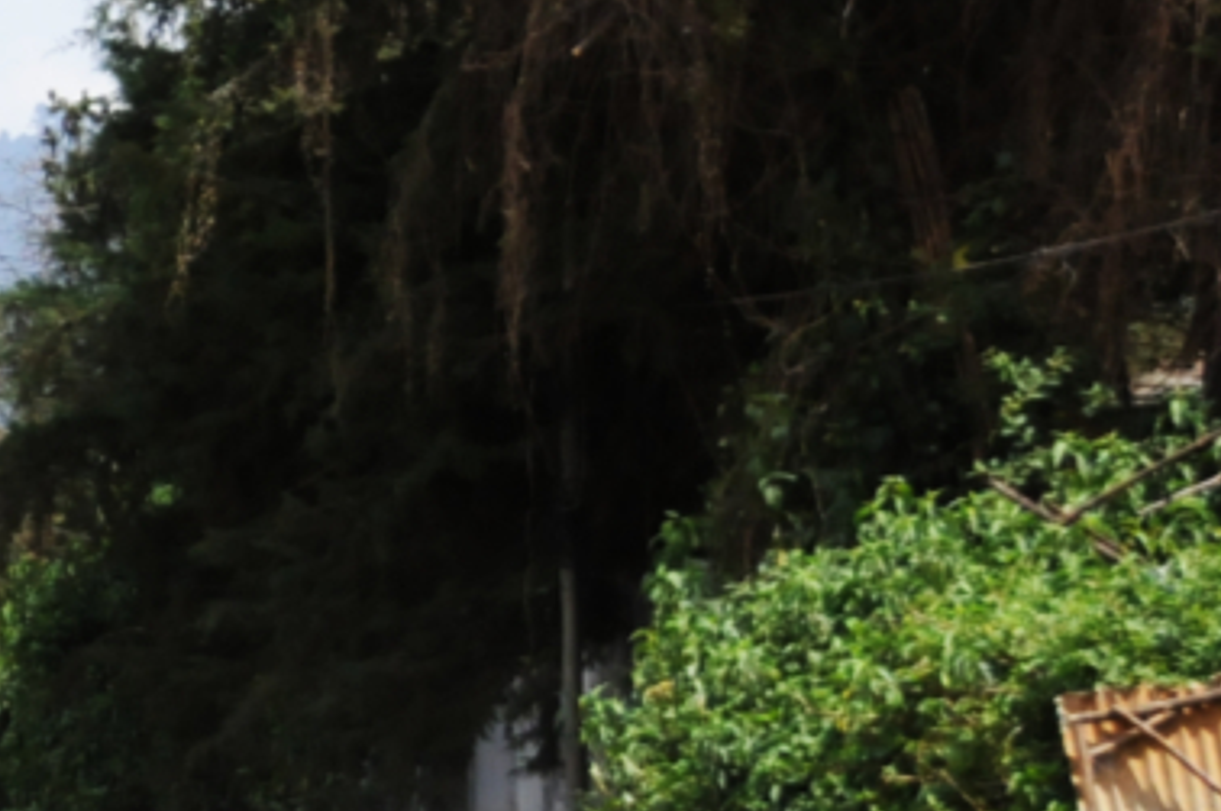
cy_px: 1040
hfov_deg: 13.8
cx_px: -378
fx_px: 4844
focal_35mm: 143
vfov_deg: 9.4
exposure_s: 1/3200
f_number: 7.1
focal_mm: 36
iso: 800
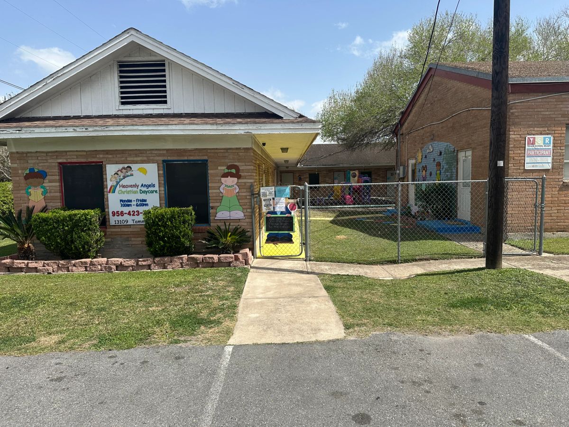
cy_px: 214
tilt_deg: -3.9
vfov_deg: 56.8
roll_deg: +1.5
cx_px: 284
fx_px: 394
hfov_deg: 71.6
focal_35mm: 24
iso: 80
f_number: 1.78
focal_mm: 6.86
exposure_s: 1/4762
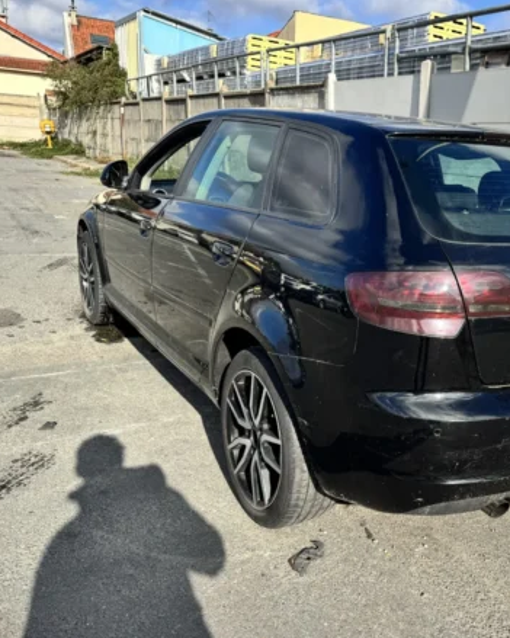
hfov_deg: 43.8
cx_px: 400
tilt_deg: -12.8
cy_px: 326
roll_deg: -6.1
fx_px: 604
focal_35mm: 32
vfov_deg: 55.7
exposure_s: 1/2833
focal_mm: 6.76
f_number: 1.78
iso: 80
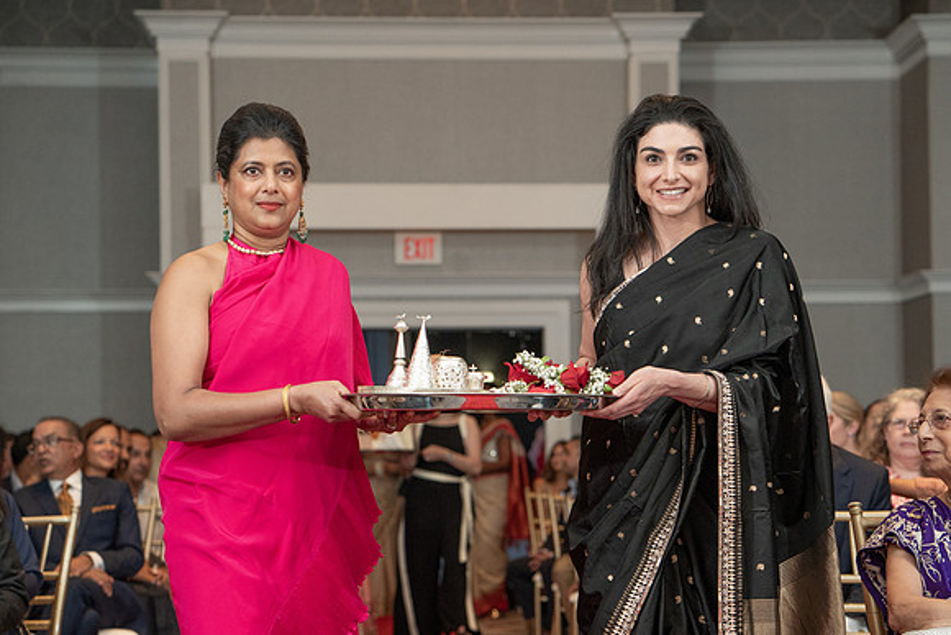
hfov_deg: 21.4
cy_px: 354
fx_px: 2511
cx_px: 531
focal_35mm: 95
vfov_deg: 14.4
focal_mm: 85
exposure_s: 1/250
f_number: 4.5
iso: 2000
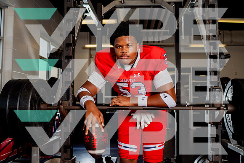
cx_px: 122
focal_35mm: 36
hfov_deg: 53.4
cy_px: 82
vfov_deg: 37.1
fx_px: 243
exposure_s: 1/200
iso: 100
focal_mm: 35
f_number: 4
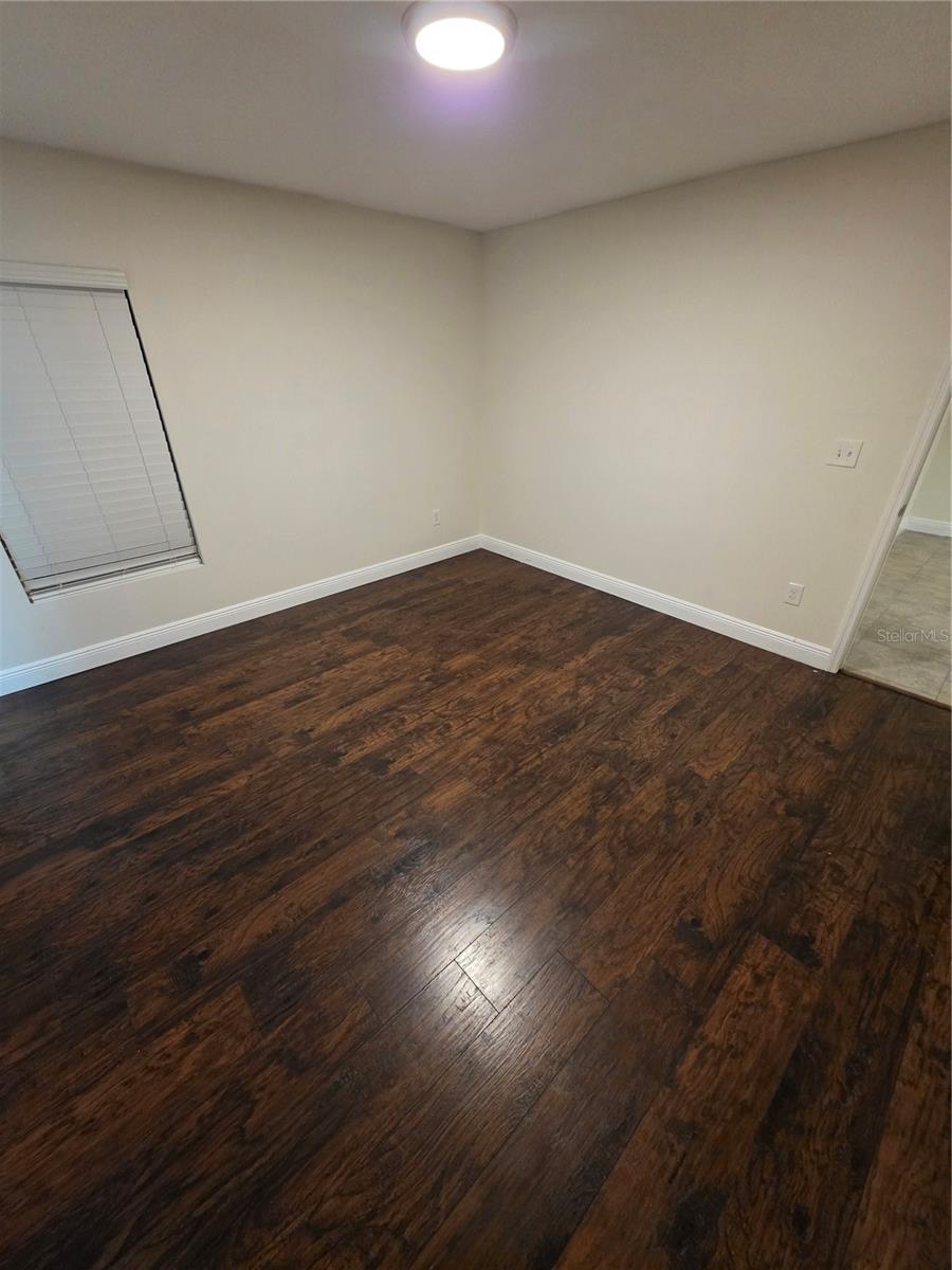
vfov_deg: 106.2
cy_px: 635
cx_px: 476
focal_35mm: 13
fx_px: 477
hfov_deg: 89.9
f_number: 1.9
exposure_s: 1/60
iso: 640
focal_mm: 2.2
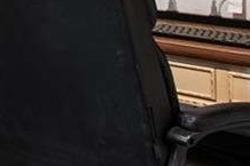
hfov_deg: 14.1
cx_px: -317
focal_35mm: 110
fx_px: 763
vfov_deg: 11.5
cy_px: -135
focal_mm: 10
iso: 100
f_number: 4.5
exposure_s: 1/40
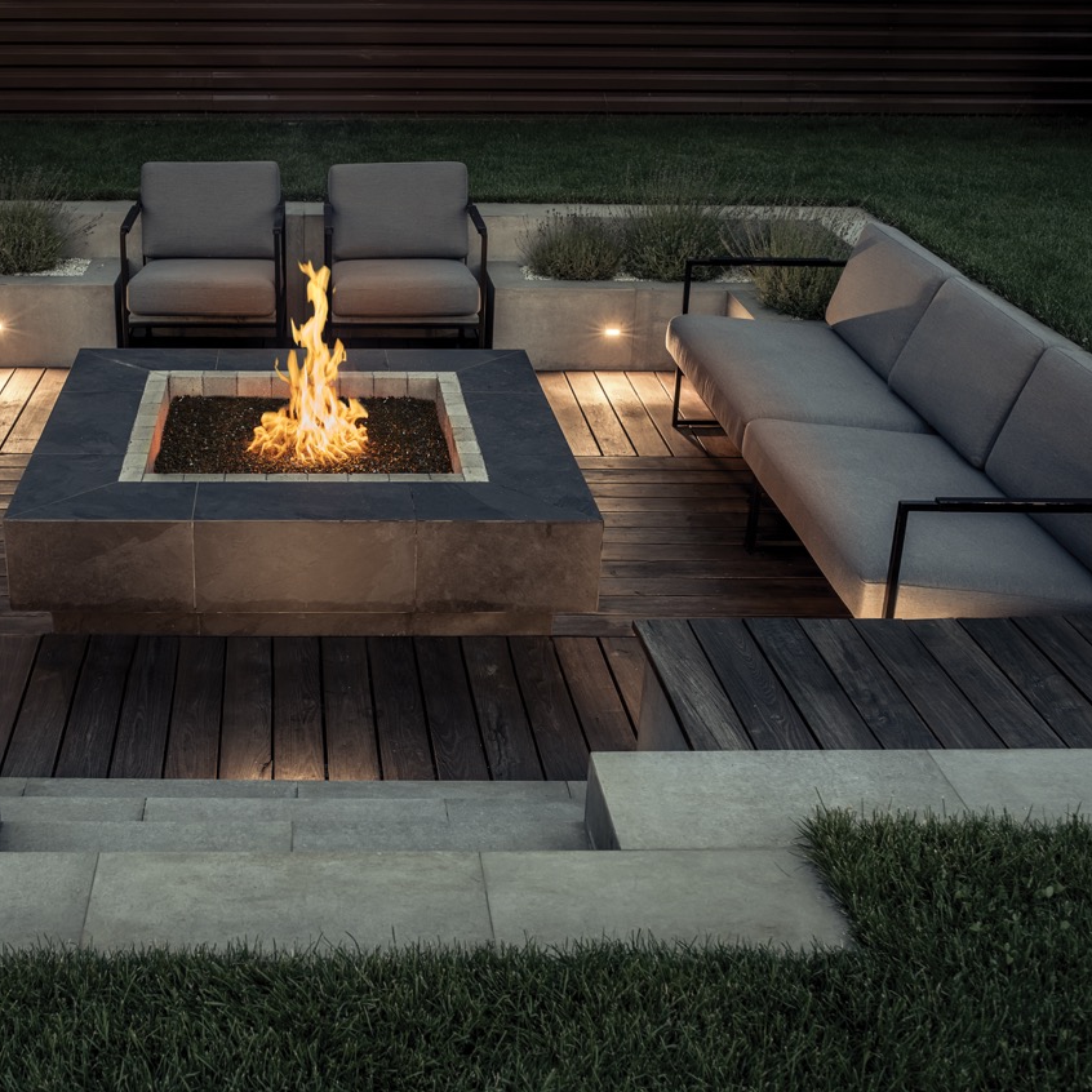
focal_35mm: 45
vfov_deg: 37.6
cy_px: 550
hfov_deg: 36.8
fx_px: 1606
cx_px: 289
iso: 320
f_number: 6.3
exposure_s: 1/5
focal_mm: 35
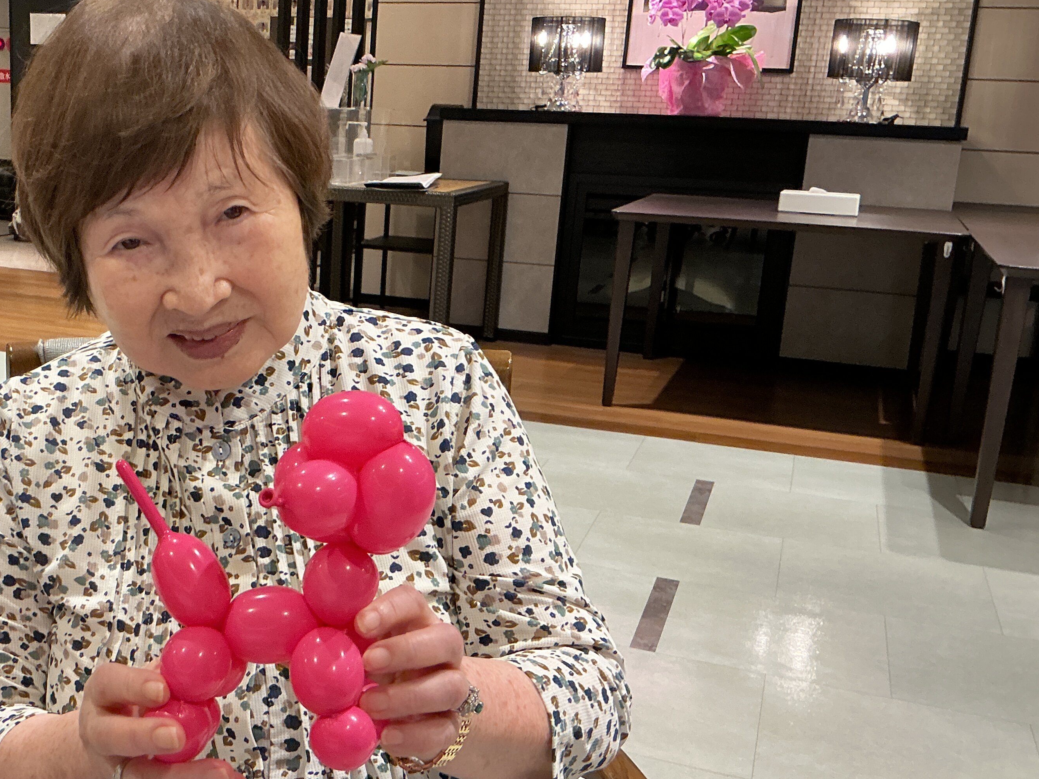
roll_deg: -1.8
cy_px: 419
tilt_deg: -16.1
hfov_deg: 41.6
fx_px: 1321
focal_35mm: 44
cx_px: 254
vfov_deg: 32.9
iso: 100
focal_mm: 3
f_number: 1.8
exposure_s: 1/50
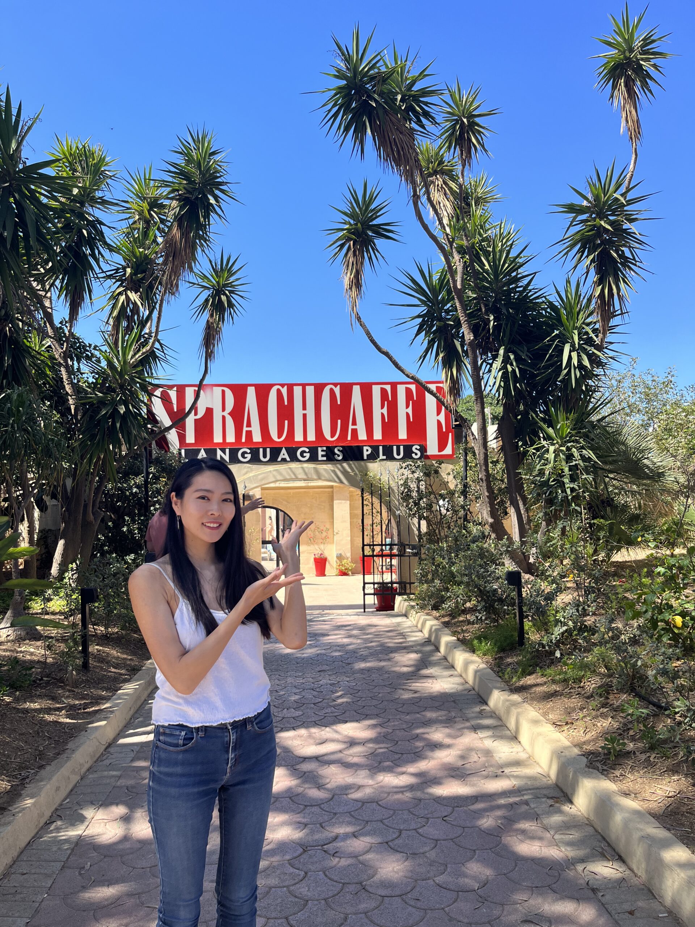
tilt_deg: +5.0
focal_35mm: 26
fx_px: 696
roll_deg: +0.3
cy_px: 464
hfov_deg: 53.1
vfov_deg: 67.3
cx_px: 348
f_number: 1.6
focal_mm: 5.1
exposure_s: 1/1422
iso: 50
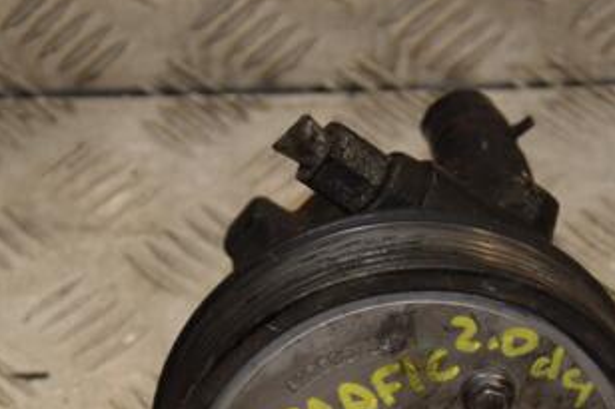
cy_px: 381
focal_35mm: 152
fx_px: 2595
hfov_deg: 13.5
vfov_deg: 9.0
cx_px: 337
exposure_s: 1/200
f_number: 5
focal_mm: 52
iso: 800
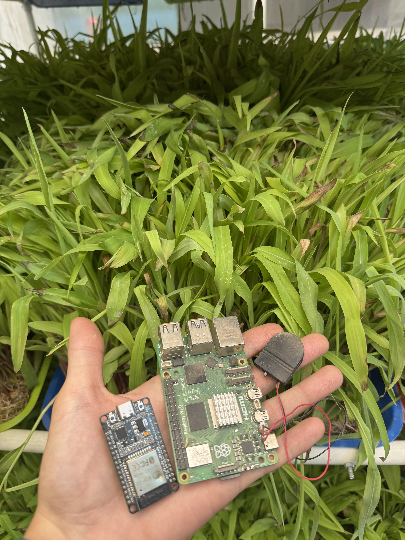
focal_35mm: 24
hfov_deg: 56.8
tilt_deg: -32.4
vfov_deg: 71.6
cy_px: 270
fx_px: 374
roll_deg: +4.8
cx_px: 202
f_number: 1.78
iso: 125
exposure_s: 1/121
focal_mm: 6.76
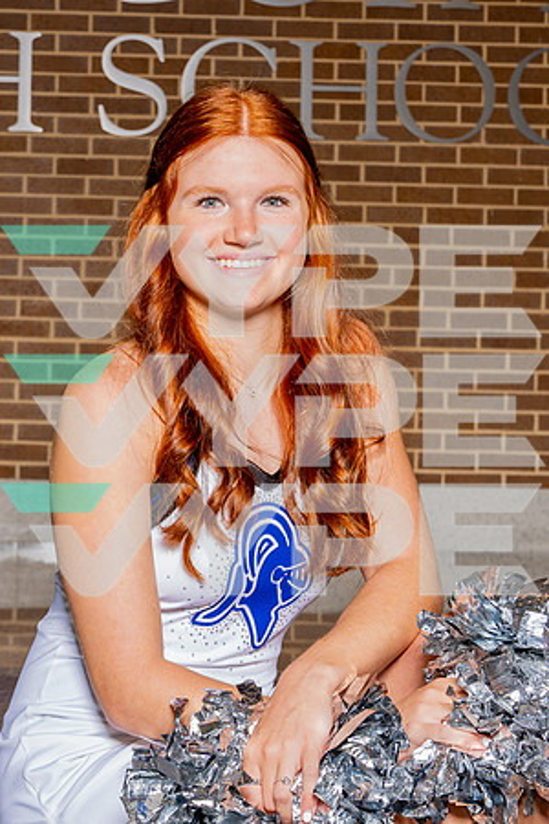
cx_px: 139
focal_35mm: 86
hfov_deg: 15.9
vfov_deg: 23.7
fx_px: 1960
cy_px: 380
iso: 200
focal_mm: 38
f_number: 5.6
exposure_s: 1/250
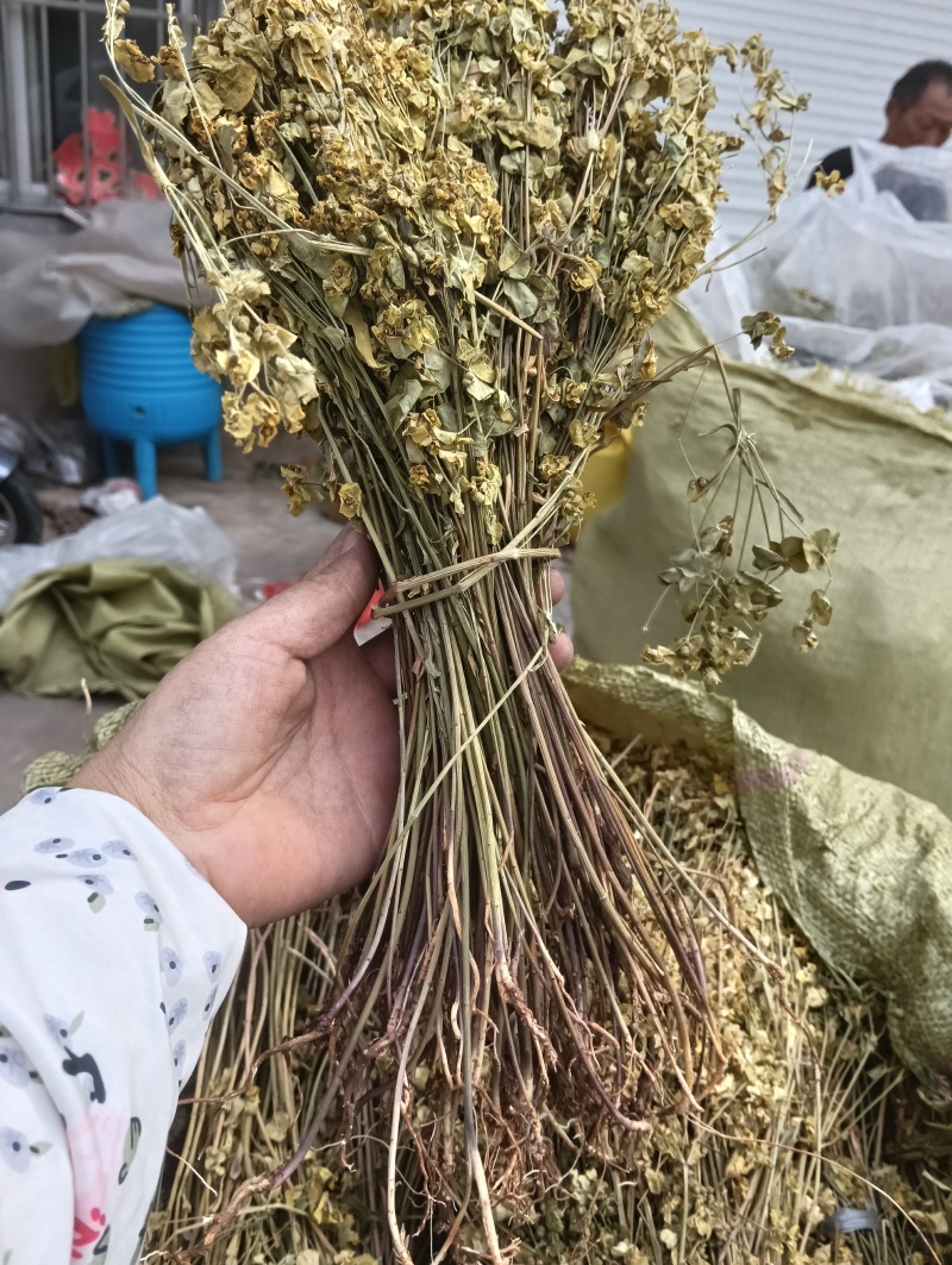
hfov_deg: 51.5
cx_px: 476
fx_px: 988
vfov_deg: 65.3
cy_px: 632
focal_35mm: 27
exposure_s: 1/342
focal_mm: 3.98
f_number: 1.8
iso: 50
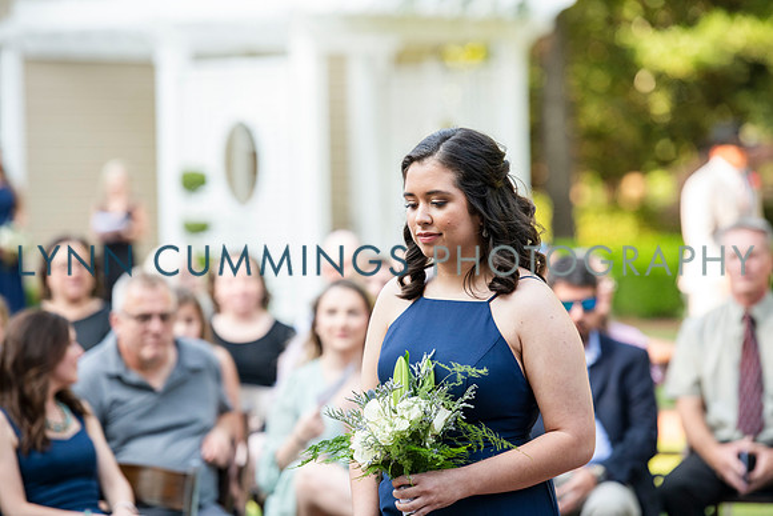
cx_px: 386
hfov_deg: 12.1
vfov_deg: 8.1
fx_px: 3651
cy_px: 258
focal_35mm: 170
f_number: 3.5
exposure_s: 1/500
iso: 640
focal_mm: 170
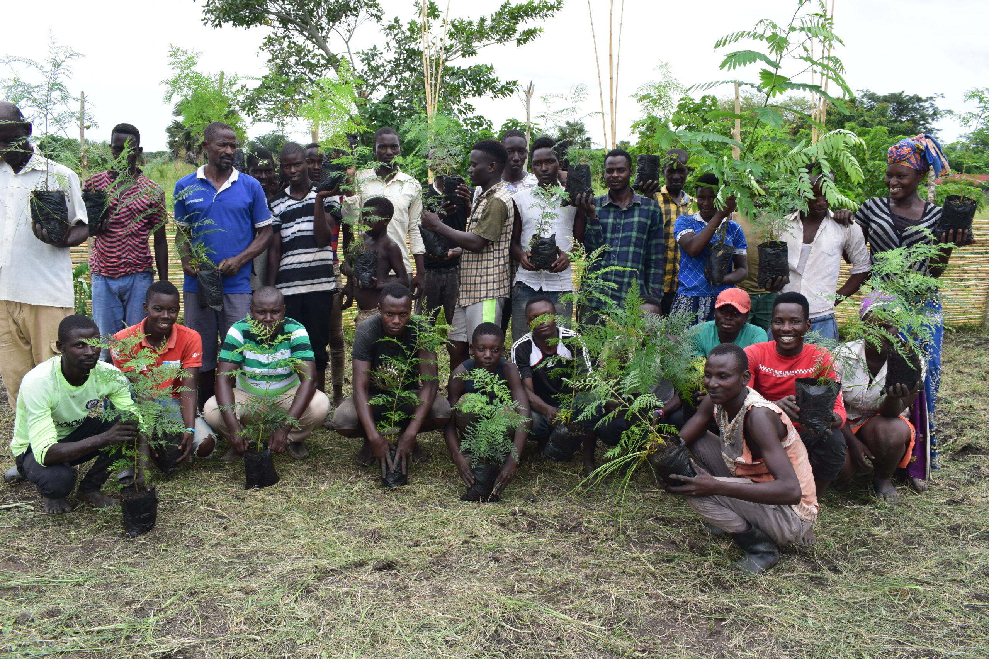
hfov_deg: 61.9
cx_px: 494
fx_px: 824
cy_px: 330
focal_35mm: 30
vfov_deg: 43.6
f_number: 10
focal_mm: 20
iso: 400
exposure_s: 1/160
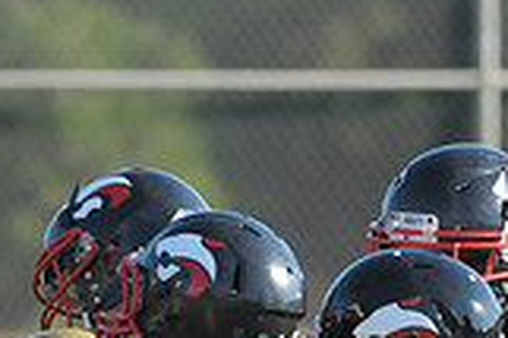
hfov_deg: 1.9
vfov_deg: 1.3
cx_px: 344
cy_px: 529
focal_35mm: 1080
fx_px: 15224
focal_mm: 200
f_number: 4
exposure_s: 1/5000
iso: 1600
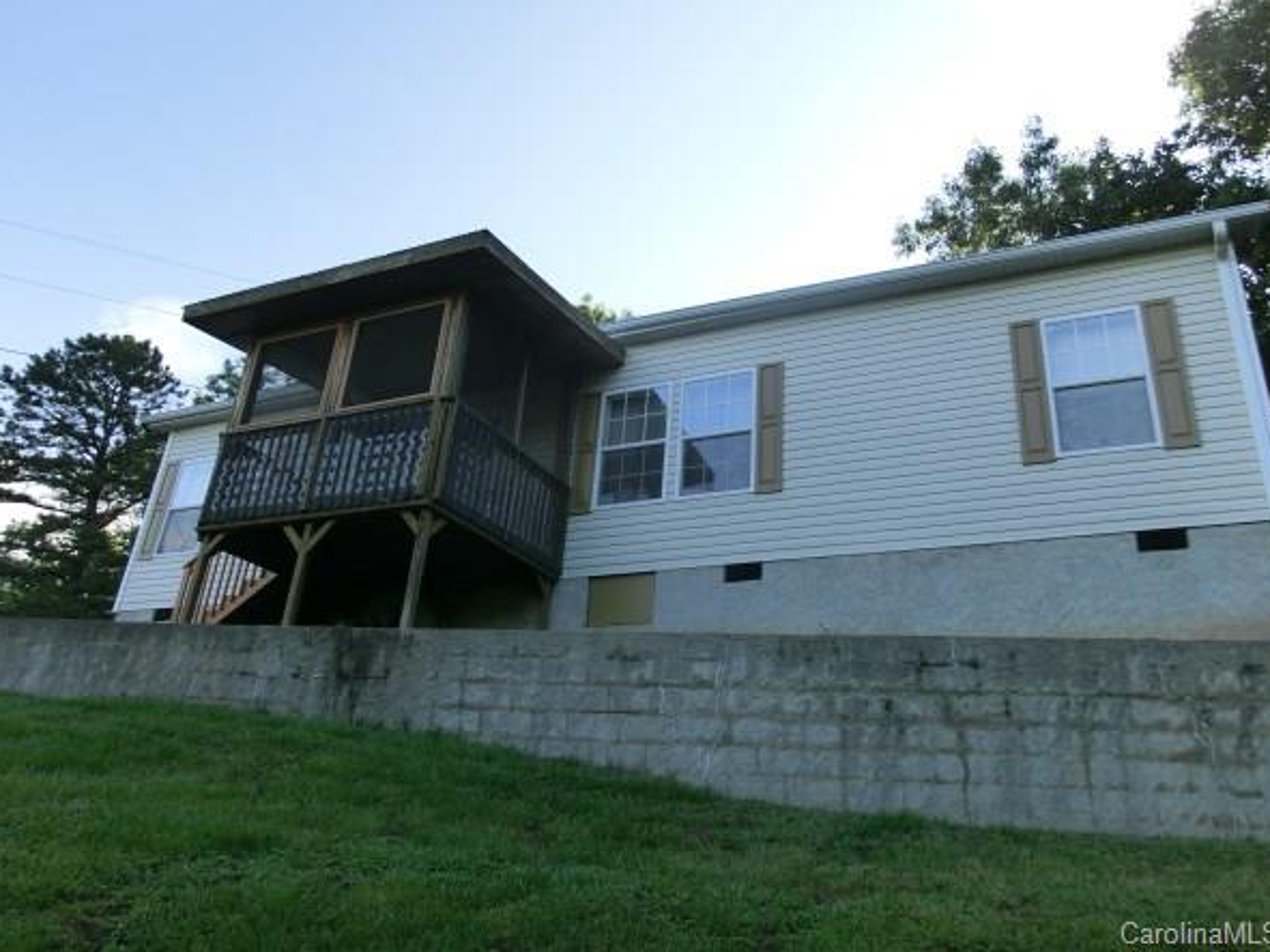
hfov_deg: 67.2
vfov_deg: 53.0
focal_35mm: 26
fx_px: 954
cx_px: 679
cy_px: 438
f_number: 3
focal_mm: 4.24
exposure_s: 1/640
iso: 100
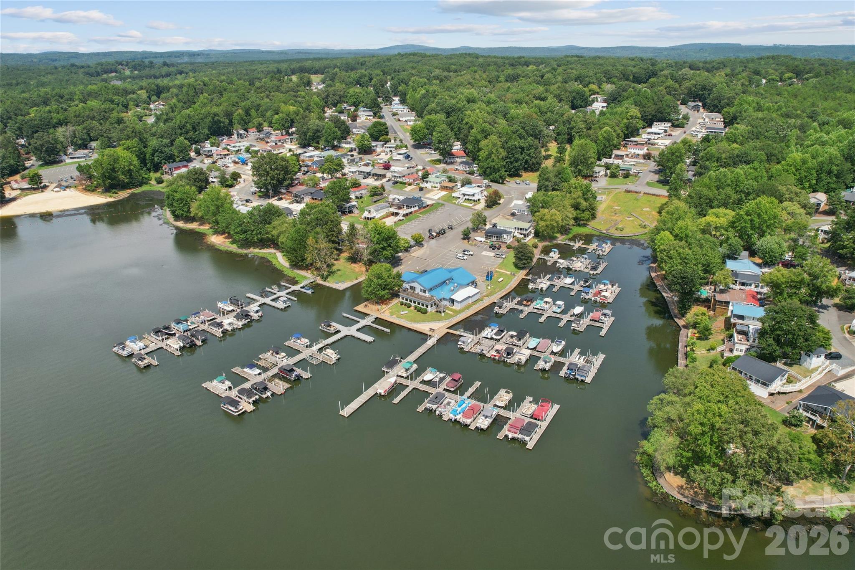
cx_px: 428
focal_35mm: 22
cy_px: 285
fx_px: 522
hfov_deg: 78.6
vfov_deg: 57.2
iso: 120
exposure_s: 1/250
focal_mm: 8.4
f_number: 2.8
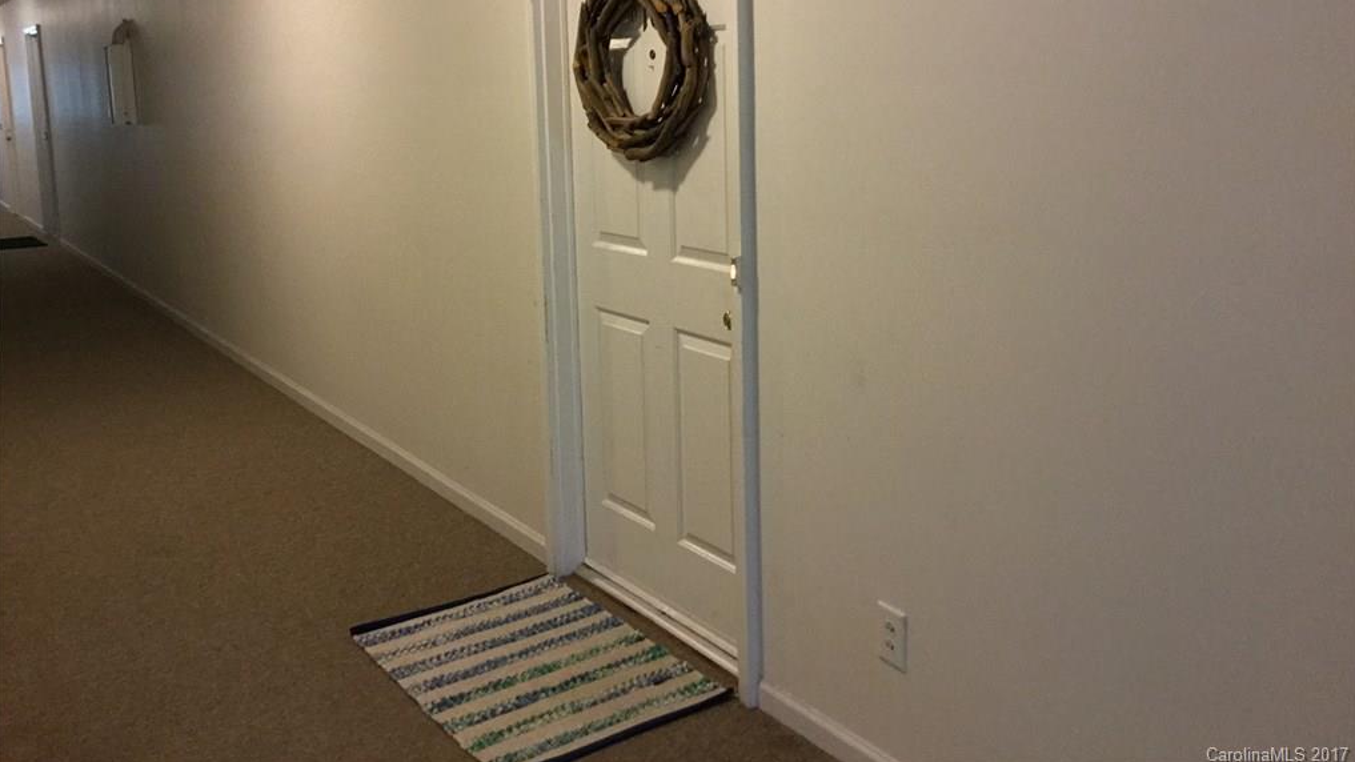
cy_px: 256
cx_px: 677
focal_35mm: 34
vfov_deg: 34.3
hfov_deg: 58.0
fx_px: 1222
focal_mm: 3.3
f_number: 2.4
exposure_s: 1/17
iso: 200
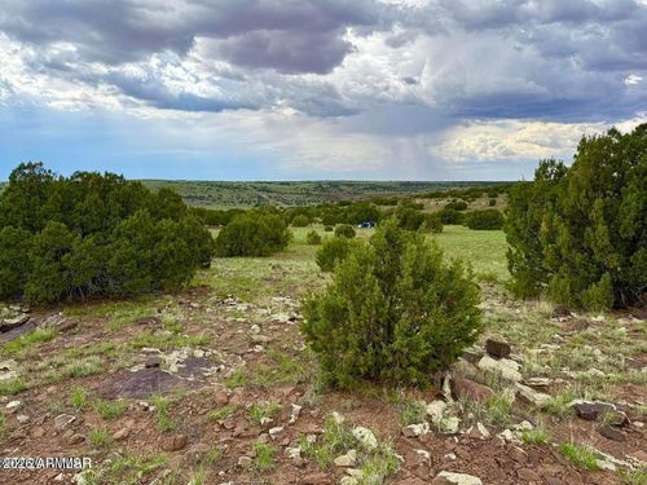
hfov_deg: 71.6
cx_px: 324
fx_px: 449
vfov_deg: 56.8
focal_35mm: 24
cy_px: 242
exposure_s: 1/3584
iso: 80
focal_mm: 6.76
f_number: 1.78
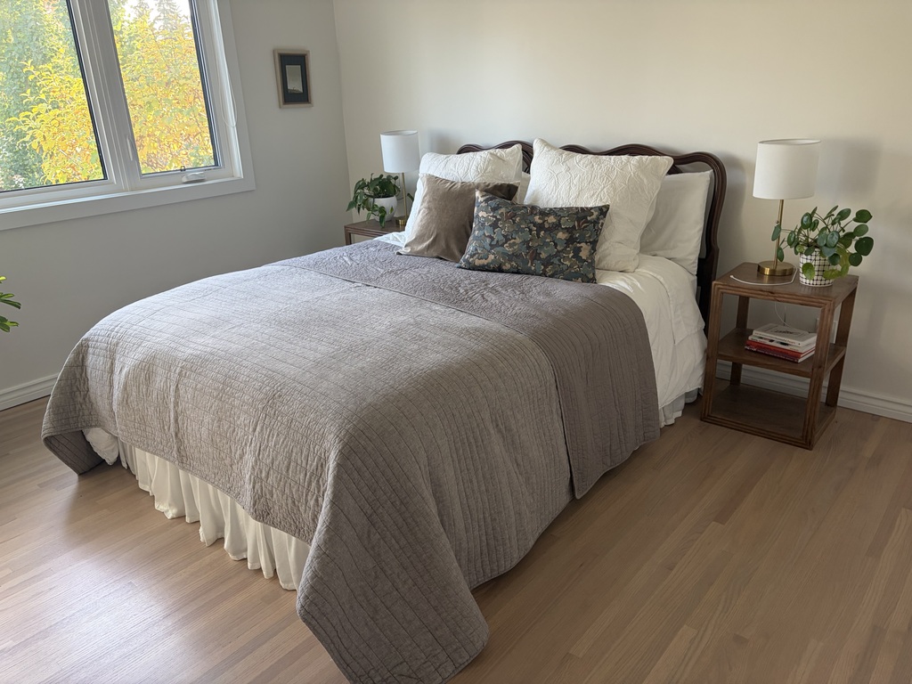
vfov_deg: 53.1
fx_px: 685
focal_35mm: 26
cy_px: 342
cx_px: 456
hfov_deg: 67.3
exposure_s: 1/90
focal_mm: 5.96
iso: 125
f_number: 1.6
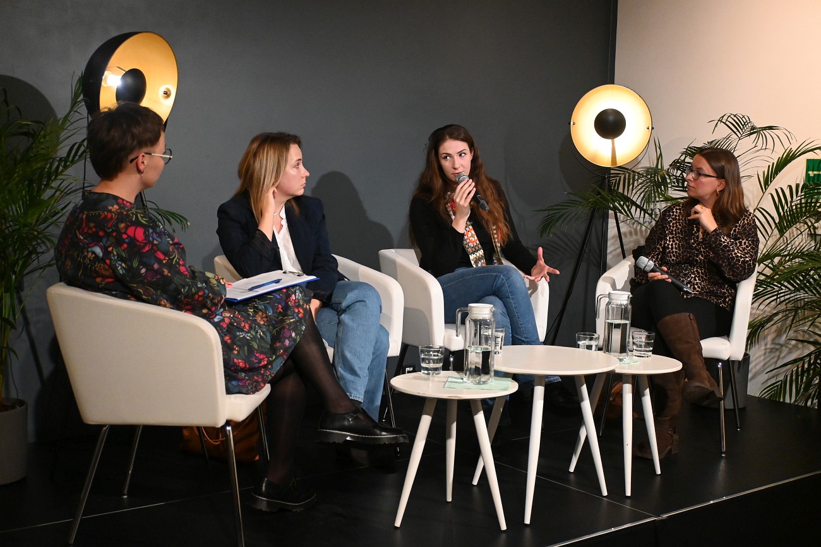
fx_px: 992
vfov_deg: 30.9
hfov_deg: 45.0
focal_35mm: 44
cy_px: 274
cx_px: 410
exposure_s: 1/100
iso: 3200
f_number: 4.8
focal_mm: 29
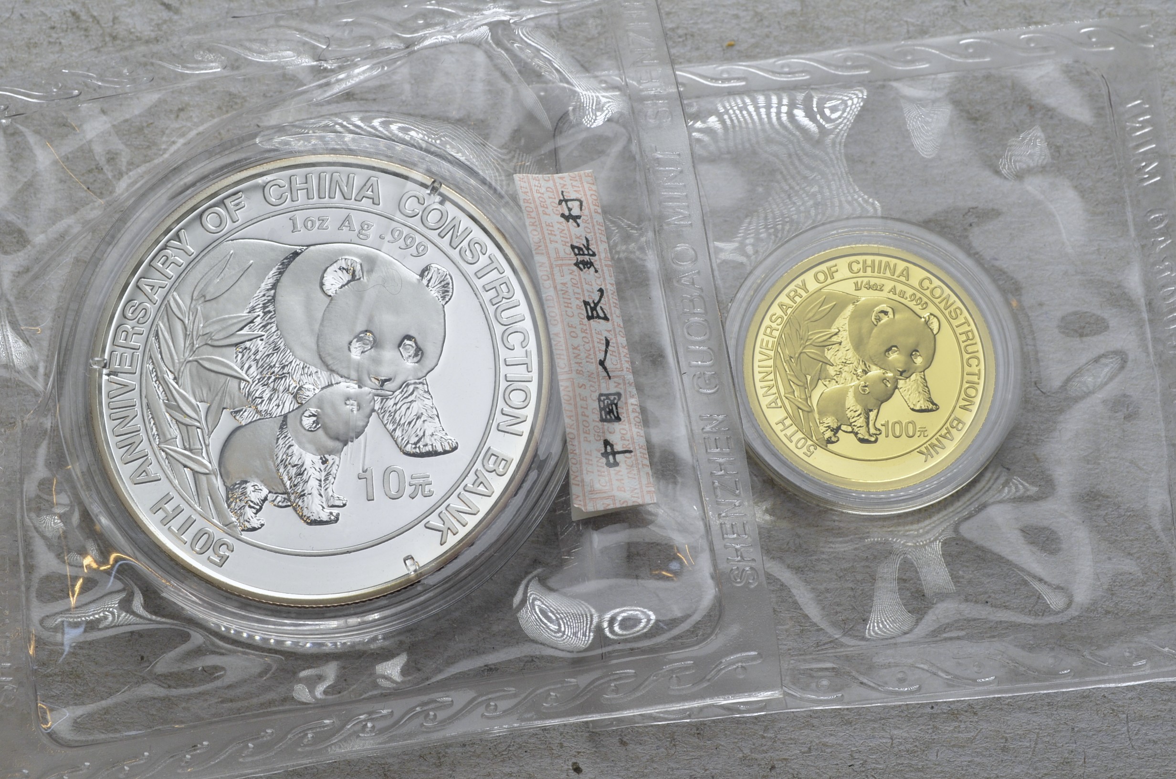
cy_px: 390
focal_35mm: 66
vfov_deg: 20.5
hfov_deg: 30.6
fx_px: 2152
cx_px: 588
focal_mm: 44
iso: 400
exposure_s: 1/250
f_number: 14
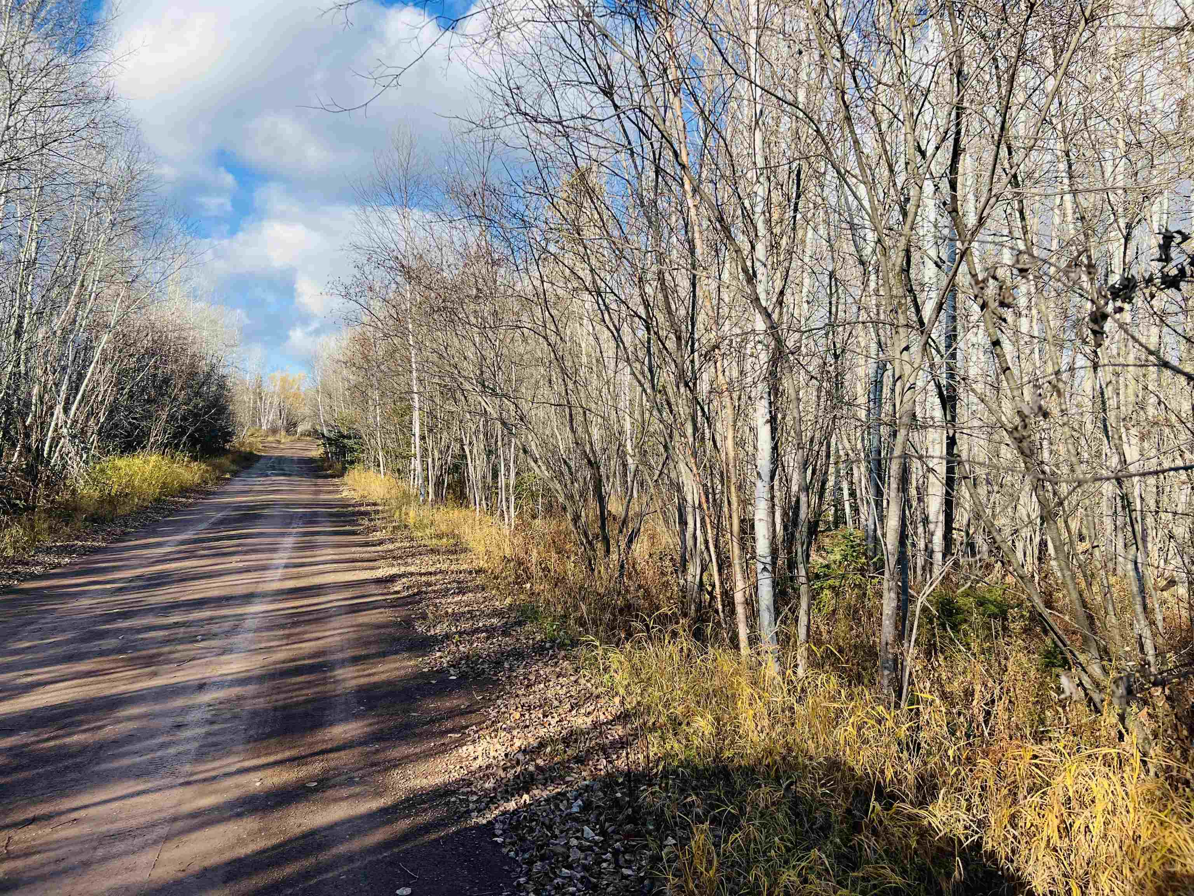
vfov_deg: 53.1
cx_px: 597
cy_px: 448
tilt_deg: +1.4
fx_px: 897
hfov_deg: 67.3
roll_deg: -1.7
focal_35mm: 26
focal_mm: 5.7
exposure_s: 1/1488
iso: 50
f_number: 1.5
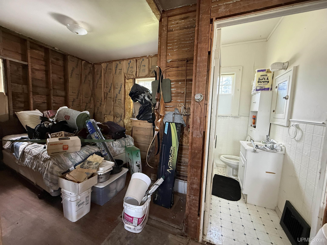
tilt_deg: -4.6
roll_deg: -2.7
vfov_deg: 85.7
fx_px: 132
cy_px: 122
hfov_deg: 102.1
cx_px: 164
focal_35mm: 14
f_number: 2.2
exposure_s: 1/60
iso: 500
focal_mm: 2.22
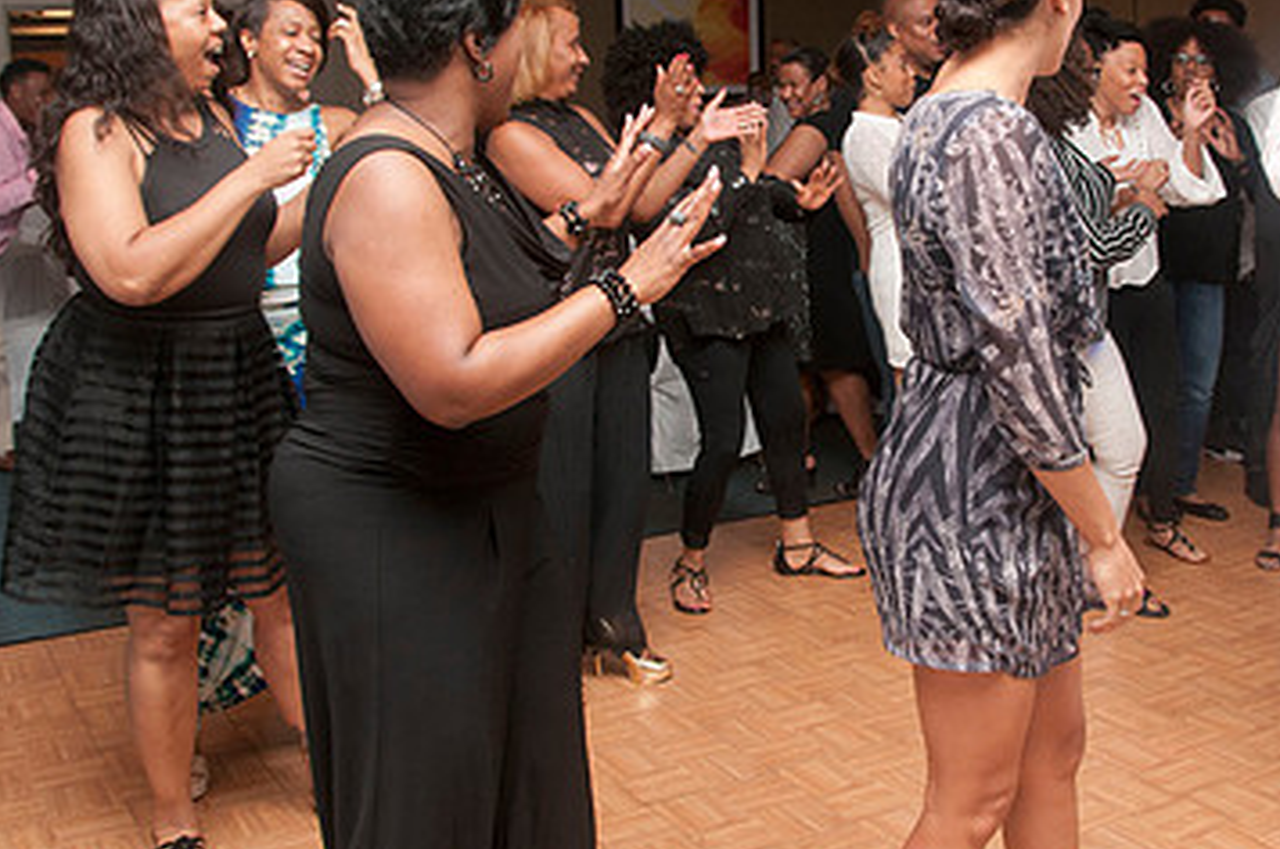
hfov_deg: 44.1
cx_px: 831
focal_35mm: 44
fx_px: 1562
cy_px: 300
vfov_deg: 30.2
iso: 400
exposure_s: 1/125
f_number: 5.6
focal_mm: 18
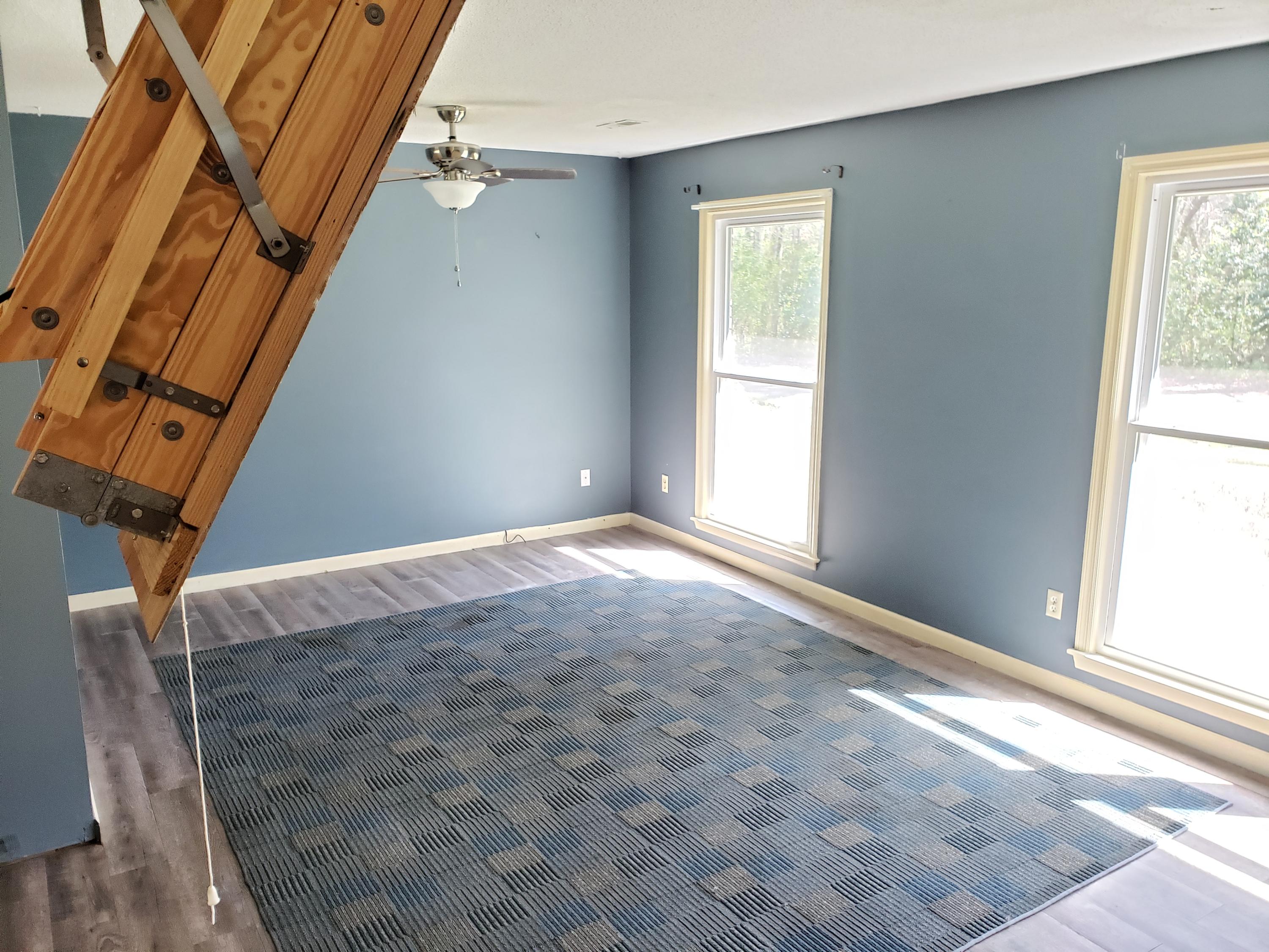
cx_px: 634
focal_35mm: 26
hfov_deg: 67.3
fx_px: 953
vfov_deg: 53.1
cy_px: 476
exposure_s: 1/33
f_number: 2.4
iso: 320
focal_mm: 4.3
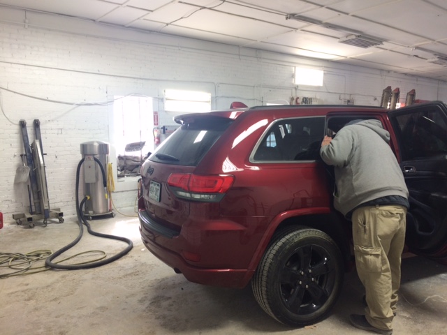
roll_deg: +2.2
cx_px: 224
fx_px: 374
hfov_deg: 61.7
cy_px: 168
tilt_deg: -5.3
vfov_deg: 48.2
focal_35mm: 29
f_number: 2.2
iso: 32
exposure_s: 1/40
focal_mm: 4.15
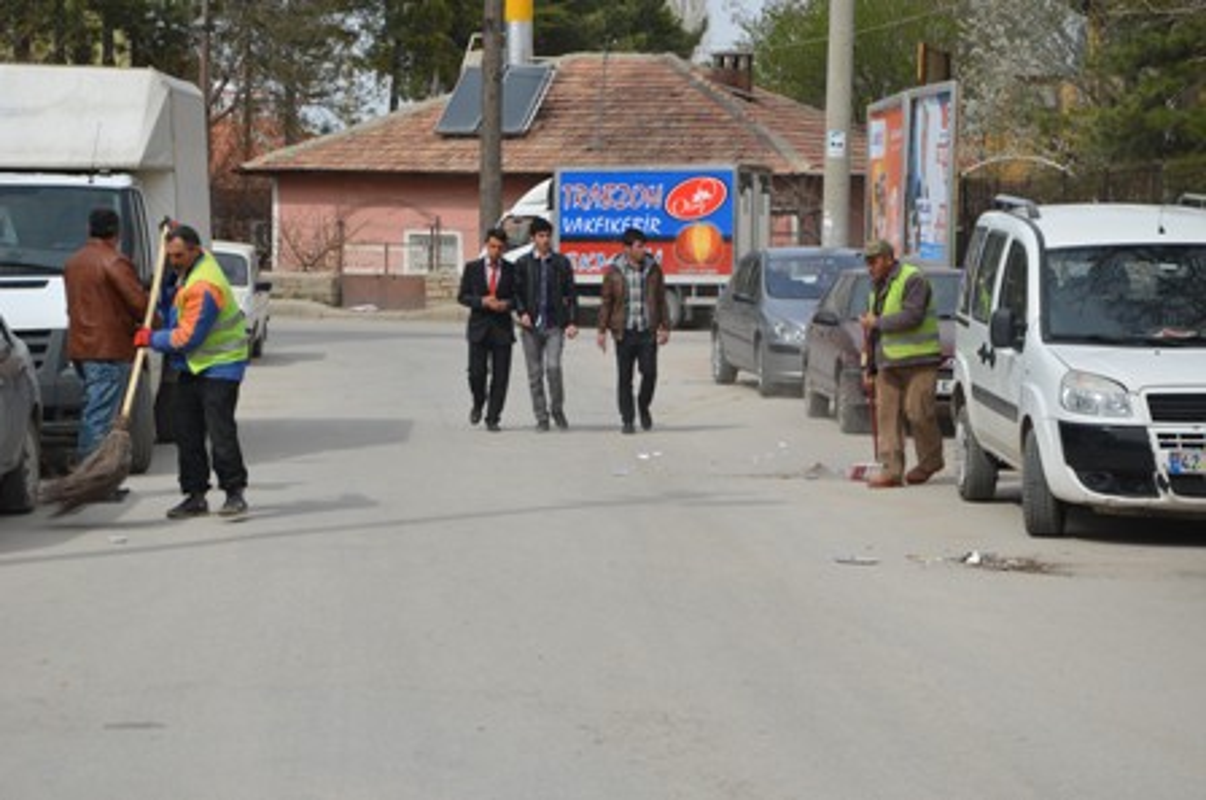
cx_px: 603
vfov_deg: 13.8
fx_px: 3311
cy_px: 400
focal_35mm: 99
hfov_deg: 20.6
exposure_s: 1/250
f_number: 8
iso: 100
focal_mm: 66
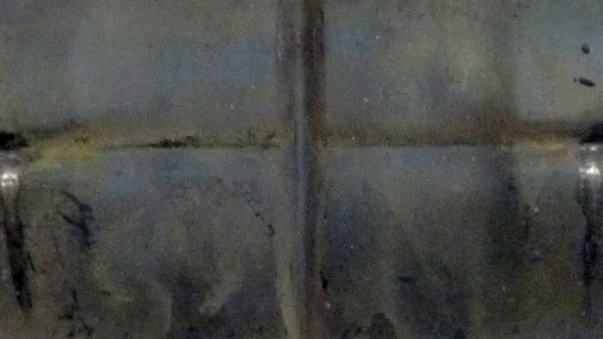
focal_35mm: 74
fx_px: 1183
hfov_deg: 28.6
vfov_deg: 16.3
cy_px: 145
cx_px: 294
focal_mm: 5.3
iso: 400
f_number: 3.5
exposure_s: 1/15
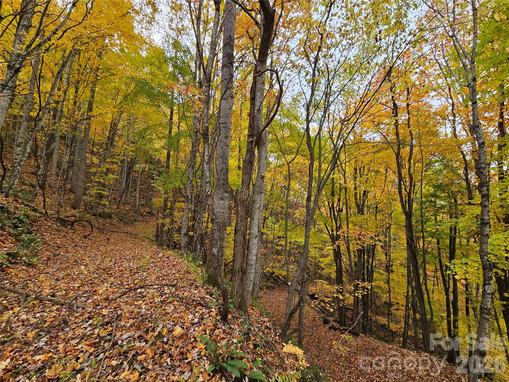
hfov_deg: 106.2
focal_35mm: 13
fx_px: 191
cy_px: 191
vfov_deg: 89.9
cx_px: 254
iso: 50
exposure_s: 1/282
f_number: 2.2
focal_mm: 2.2
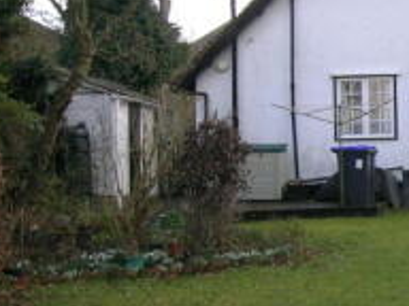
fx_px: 1004
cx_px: 519
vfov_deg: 17.3
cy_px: 192
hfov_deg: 21.1
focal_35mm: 85
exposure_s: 1/95.9
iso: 50
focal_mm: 5.8
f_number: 4
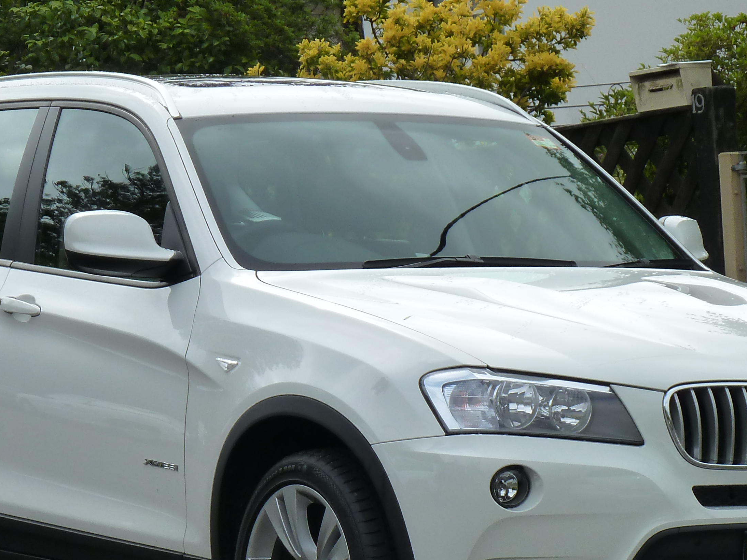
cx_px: 374
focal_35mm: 203
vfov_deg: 7.3
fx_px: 4380
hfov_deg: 9.7
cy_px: 324
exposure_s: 1/500
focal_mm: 18.2
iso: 125
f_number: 4.4
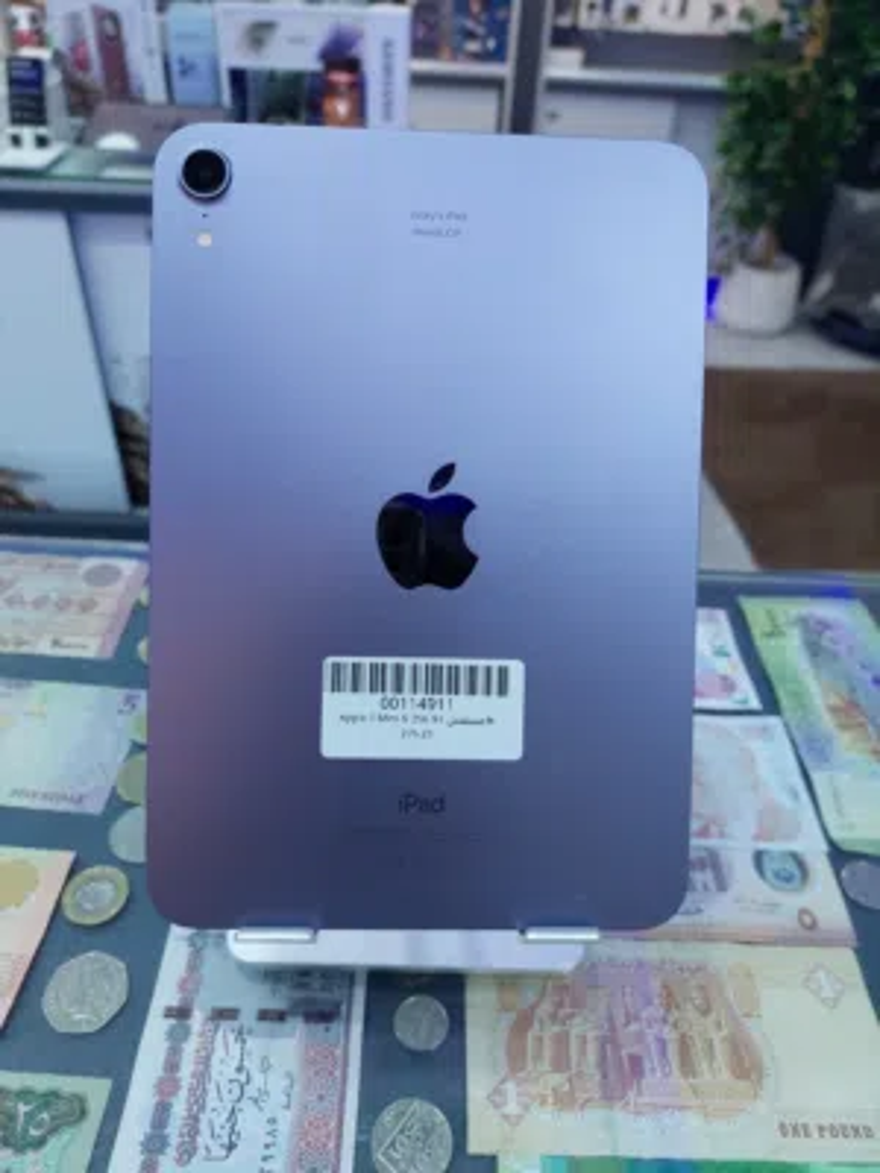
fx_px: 813
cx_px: 440
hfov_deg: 56.8
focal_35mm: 24
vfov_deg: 71.6
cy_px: 586
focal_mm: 5.23
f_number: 1.8
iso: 80
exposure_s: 1/100
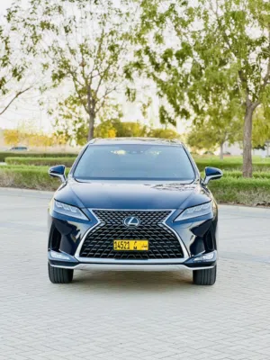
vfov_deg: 25.3
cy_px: 180
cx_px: 135
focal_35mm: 77
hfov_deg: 19.1
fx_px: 801
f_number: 2.8
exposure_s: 1/121
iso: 125
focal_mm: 9
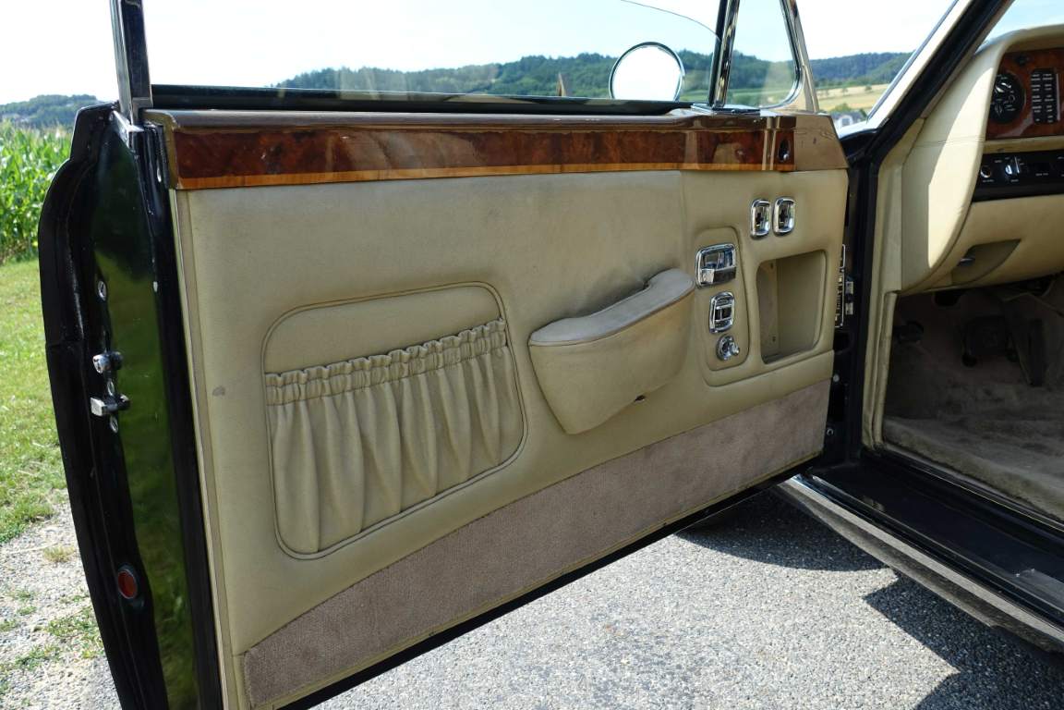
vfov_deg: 42.3
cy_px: 355
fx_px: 916
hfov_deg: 60.3
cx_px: 532
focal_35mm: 31
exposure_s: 1/320
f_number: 4
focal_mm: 11.45
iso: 125
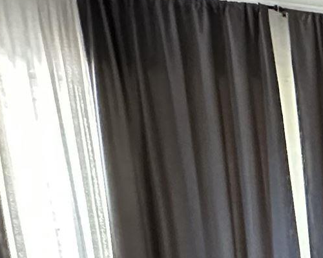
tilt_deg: -12.0
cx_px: 672
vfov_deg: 16.6
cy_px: 393
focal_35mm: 84
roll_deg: +0.4
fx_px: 803
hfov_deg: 16.4
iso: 1000
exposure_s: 1/40
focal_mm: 2.22
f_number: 2.2
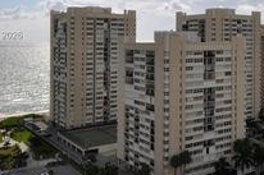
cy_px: 36
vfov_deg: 26.0
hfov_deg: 37.3
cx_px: 218
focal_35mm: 51
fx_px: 374
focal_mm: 14
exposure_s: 1/200
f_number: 20
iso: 200
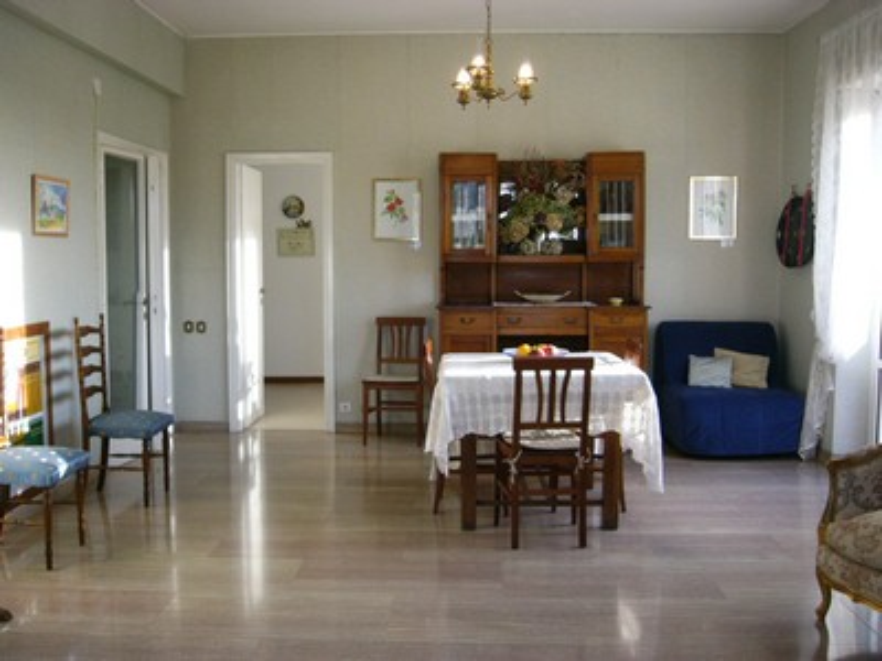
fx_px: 892
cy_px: 330
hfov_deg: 52.6
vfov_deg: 40.7
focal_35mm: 35
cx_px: 441
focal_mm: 5.8
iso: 150
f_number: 2.8
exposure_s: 1/60
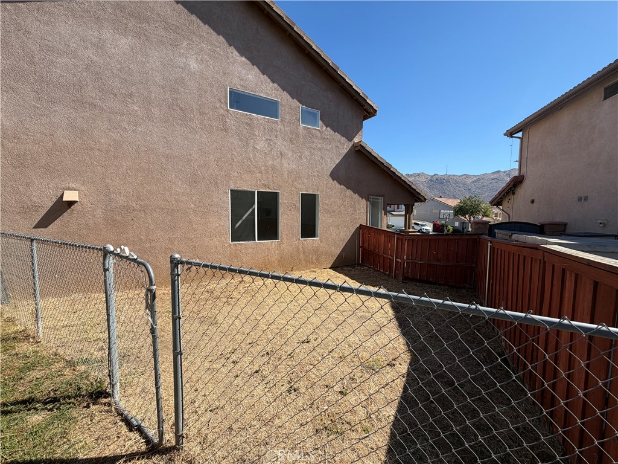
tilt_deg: -4.9
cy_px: 232
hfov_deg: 102.1
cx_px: 309
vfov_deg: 85.7
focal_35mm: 14
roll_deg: +0.4
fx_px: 250
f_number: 2.2
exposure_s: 1/770
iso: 25
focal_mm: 2.22
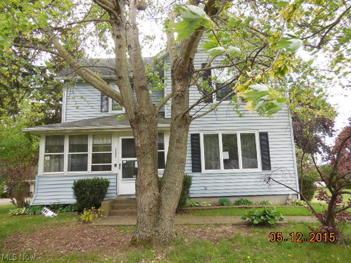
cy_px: 132
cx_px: 176
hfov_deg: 69.4
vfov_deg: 54.9
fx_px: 253
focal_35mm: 25
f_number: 3.1
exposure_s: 1/250
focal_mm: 4.5
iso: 125
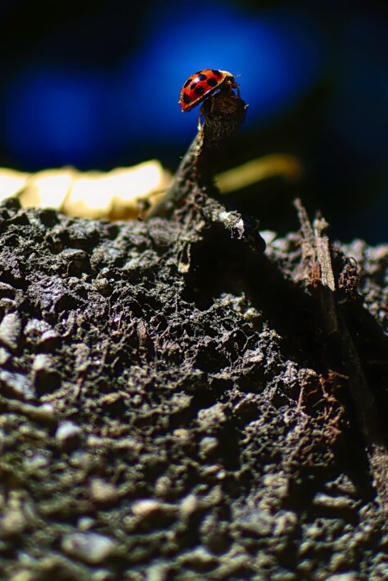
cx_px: 189
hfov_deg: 19.5
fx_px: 1130
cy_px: 196
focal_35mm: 70
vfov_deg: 28.6
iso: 100
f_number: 1.8
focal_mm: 18.5
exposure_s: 1/2000
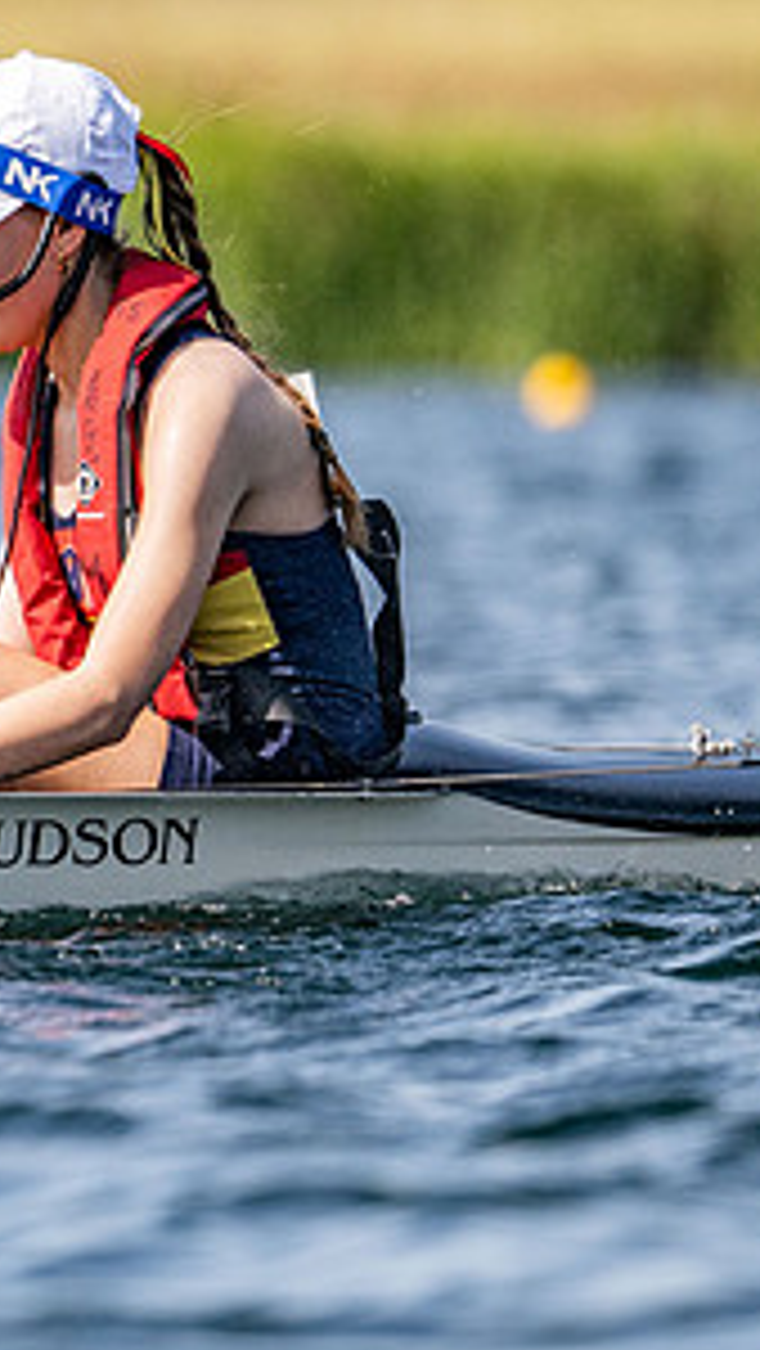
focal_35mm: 1216
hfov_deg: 1.0
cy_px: 490
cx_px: -423
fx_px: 43516
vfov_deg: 1.8
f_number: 4.5
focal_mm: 400
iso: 220
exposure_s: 1/2500
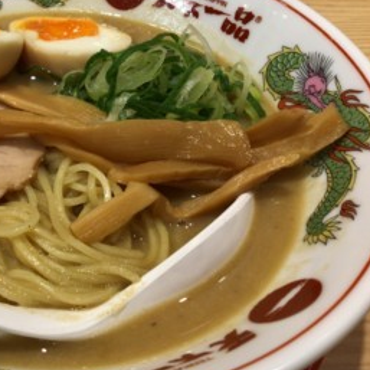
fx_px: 580
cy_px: 167
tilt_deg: -45.6
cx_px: 52
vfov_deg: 35.3
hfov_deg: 33.8
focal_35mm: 48
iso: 25
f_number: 2.4
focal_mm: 3.3
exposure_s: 1/42
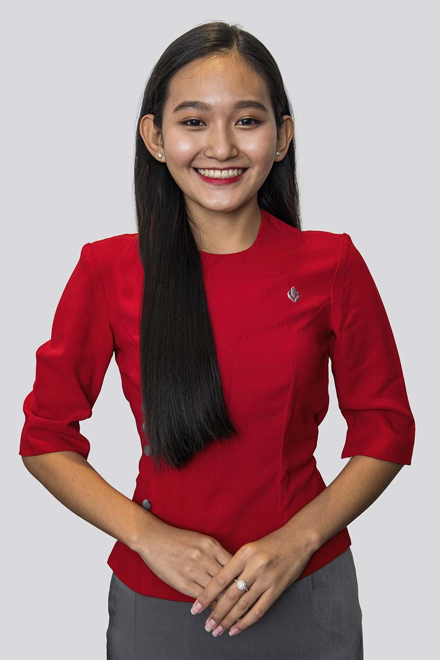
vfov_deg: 42.7
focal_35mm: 46
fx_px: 843
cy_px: 330
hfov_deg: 29.2
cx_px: 220
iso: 800
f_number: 8
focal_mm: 46
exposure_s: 1/250
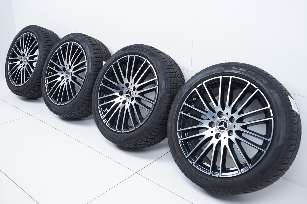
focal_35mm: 34
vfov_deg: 38.8
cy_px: 102
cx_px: 154
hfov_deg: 55.8
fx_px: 290
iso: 250
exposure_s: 1/100
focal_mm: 34
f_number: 7.1
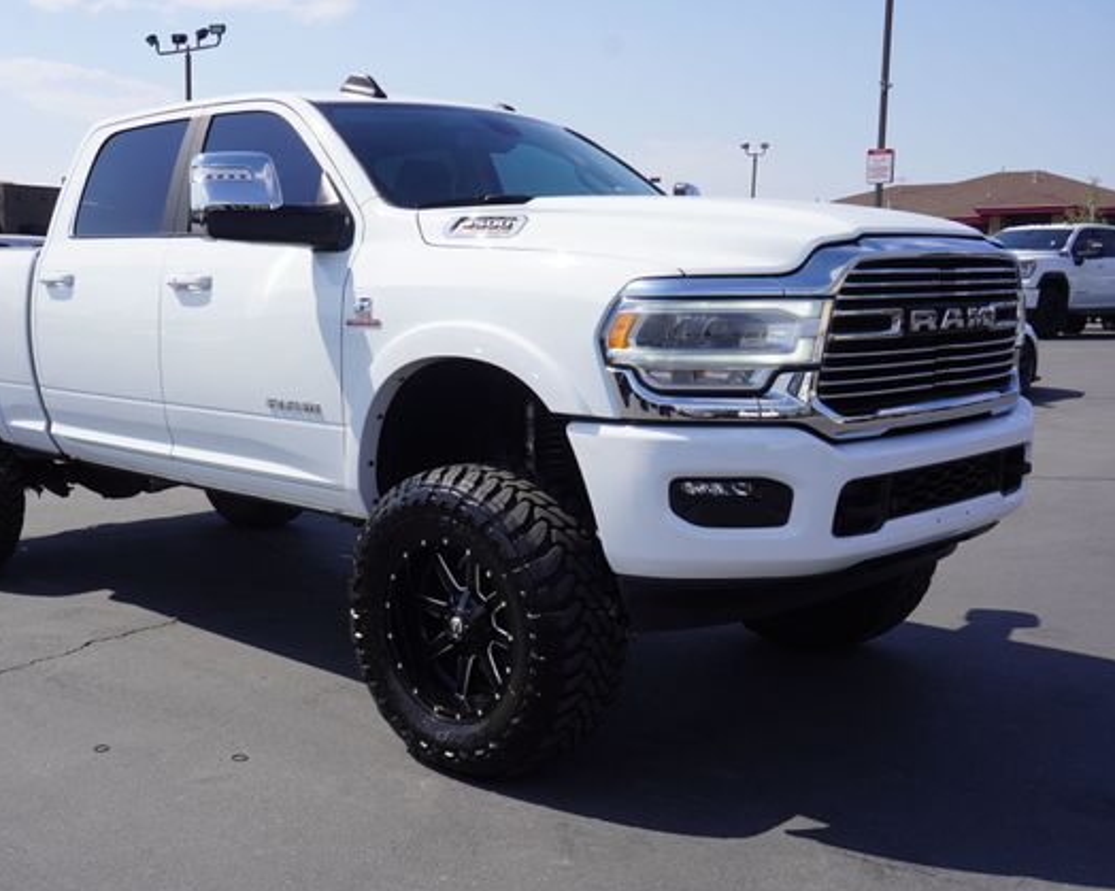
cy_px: 451
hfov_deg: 46.0
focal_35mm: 40
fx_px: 1306
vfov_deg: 37.7
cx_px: 438
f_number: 10
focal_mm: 23
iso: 100
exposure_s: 1/160
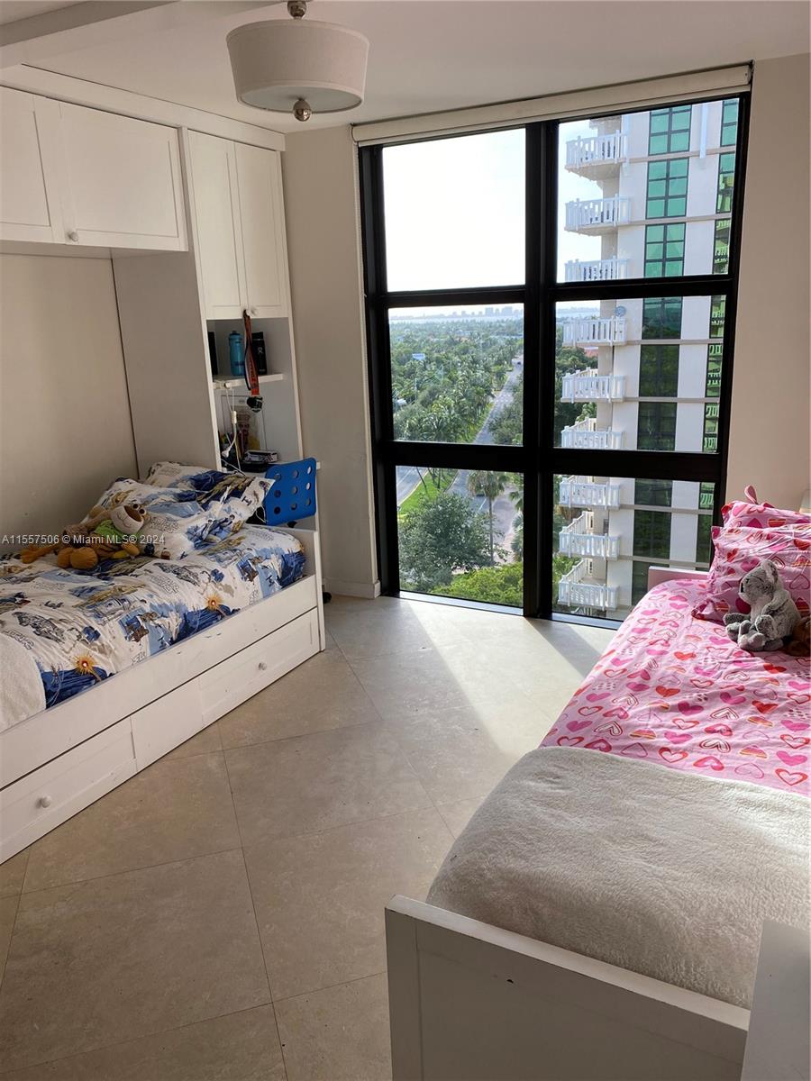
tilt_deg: -14.0
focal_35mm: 26
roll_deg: +1.0
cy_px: 540
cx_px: 406
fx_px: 812
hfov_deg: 53.1
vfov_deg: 67.3
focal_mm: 4.25
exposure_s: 1/235
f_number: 1.8
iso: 32
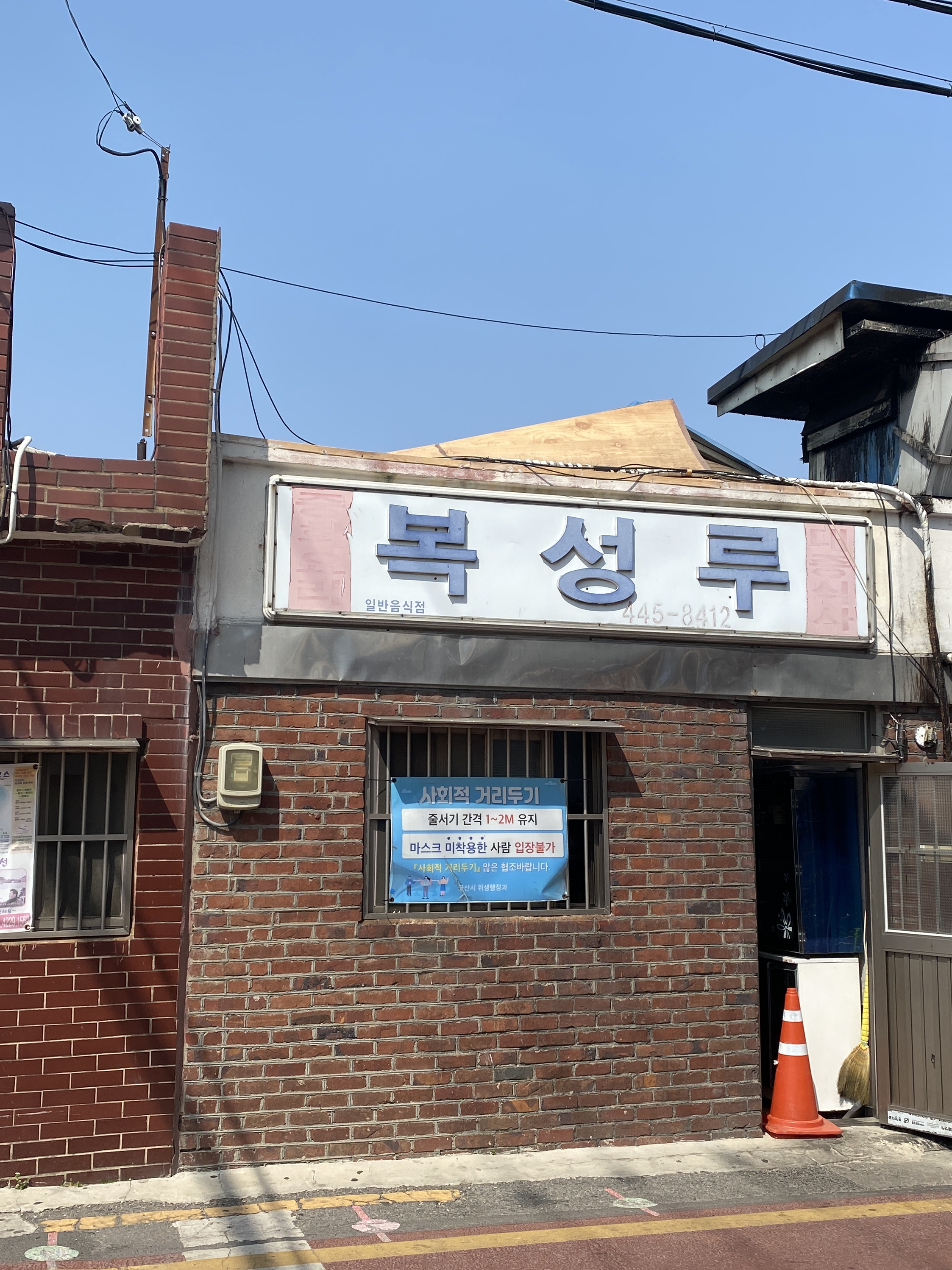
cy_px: 635
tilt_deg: +7.6
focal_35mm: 35
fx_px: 1284
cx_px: 470
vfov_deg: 52.6
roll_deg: -0.5
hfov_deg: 40.7
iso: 32
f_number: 1.8
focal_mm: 4.25
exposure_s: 1/4274
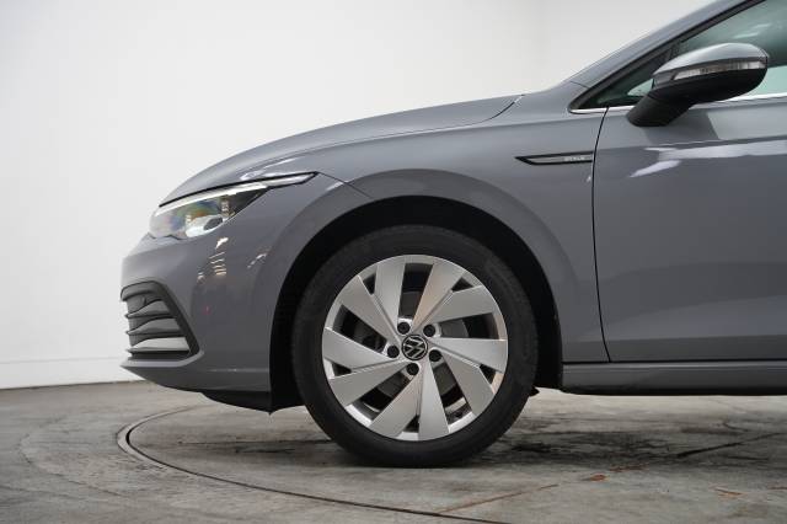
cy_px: 262
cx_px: 394
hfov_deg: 37.2
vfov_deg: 25.3
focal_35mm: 54
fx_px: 1169
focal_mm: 53.5
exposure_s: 1/160
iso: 1600
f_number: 3.5
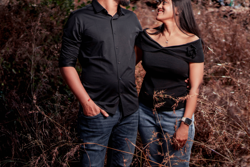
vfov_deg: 23.1
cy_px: 41
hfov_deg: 34.5
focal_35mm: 58
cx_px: 128
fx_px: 403
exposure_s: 1/8000
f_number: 1.4
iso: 50
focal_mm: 35
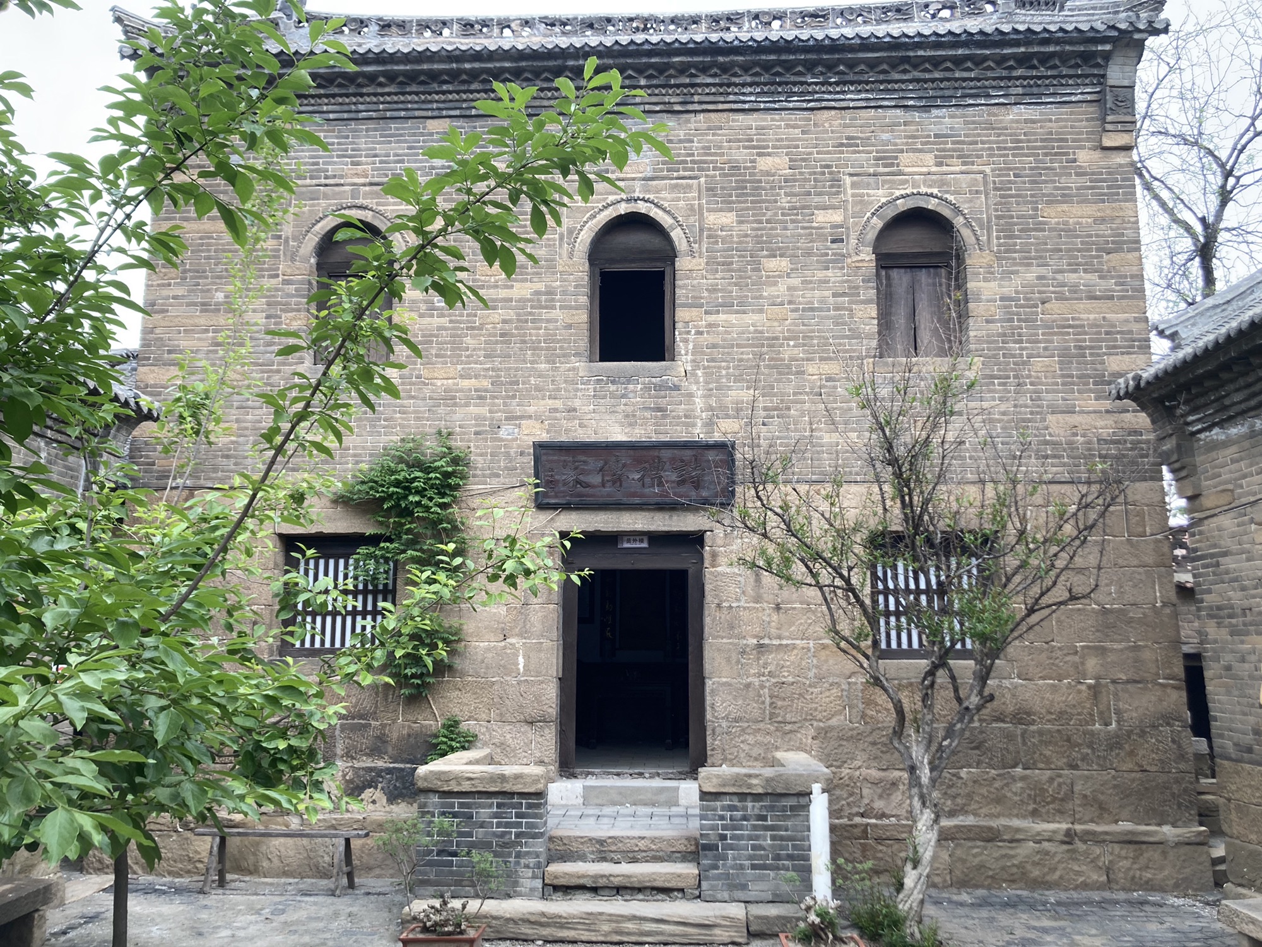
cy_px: 474
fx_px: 1021
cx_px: 631
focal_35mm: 28
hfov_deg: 63.4
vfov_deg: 49.7
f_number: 1.8
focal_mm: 3.99
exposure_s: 1/127
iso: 20
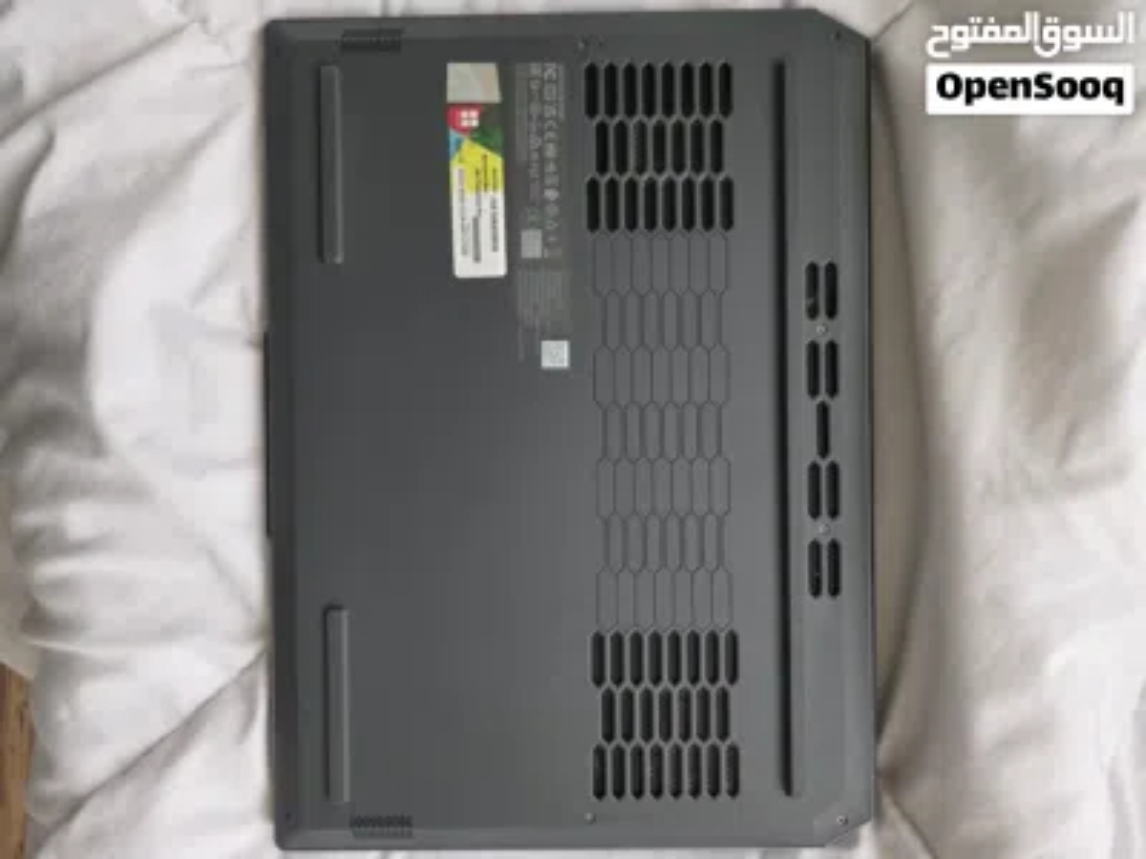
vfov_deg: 58.9
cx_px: 573
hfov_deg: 73.9
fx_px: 761
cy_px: 430
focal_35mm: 23
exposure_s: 1/120
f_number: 1.7
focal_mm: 6.3
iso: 800
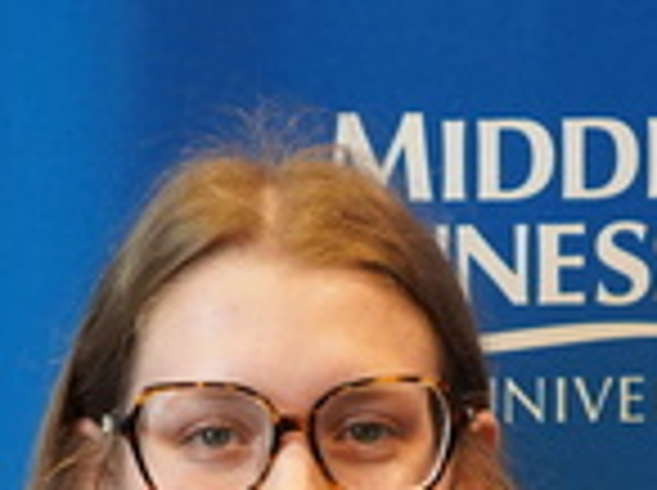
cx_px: 198
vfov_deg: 7.9
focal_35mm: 182
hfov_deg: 10.9
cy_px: 850
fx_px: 3449
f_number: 4.5
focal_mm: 46
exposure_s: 1/160
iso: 2000
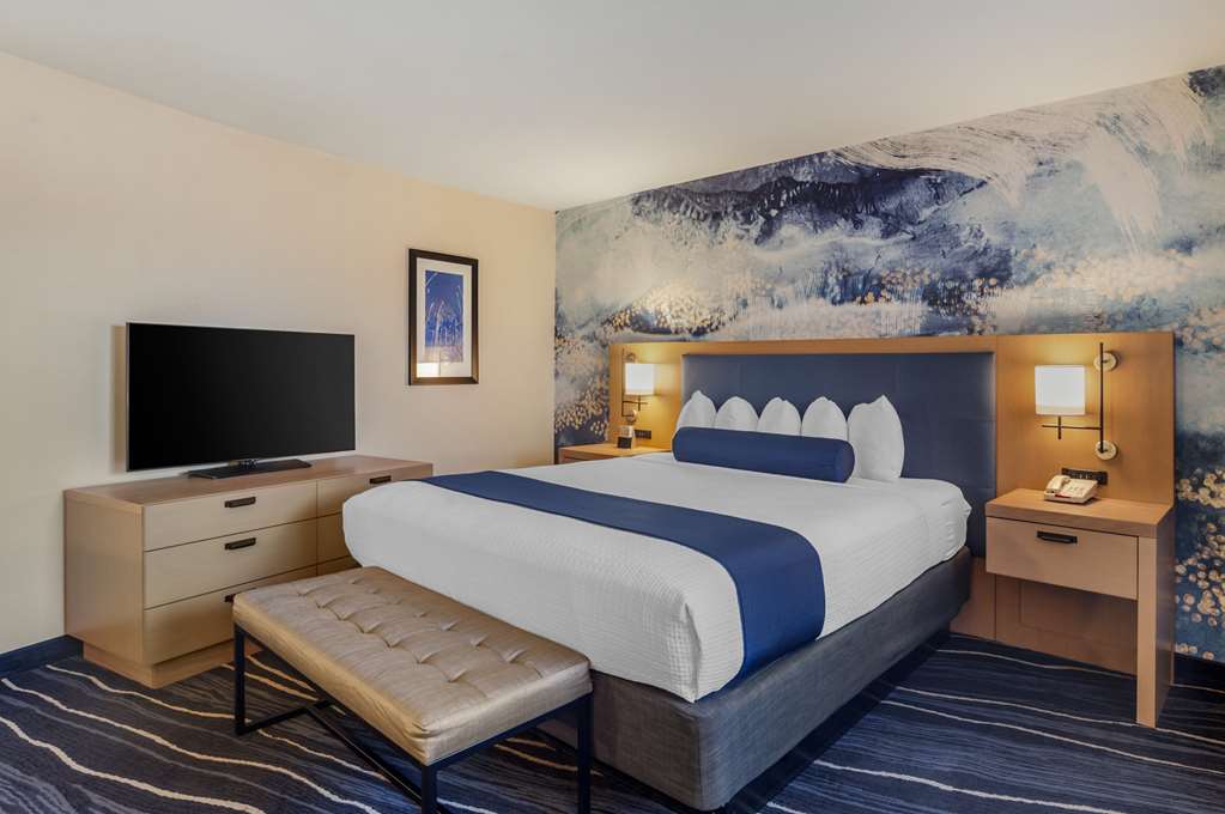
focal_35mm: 18
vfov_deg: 67.3
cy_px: 407
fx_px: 612
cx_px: 612
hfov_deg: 90.1
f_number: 10
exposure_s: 1/1.25
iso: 400
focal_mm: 18
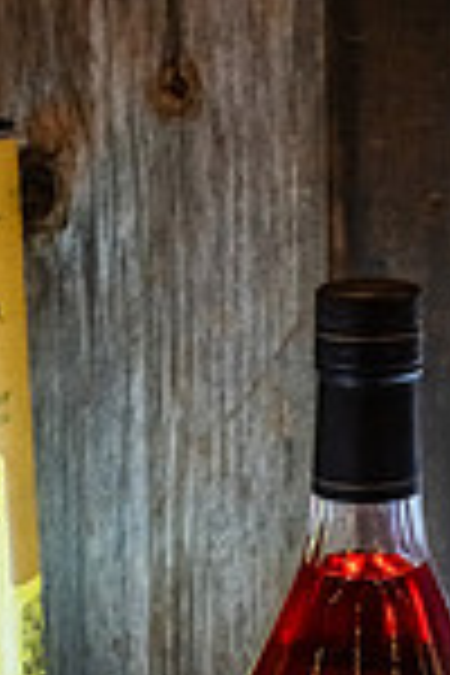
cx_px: 184
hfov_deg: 10.6
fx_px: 2419
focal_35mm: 129
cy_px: 792
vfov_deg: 15.4
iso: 6400
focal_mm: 43
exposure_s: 1/40
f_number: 10
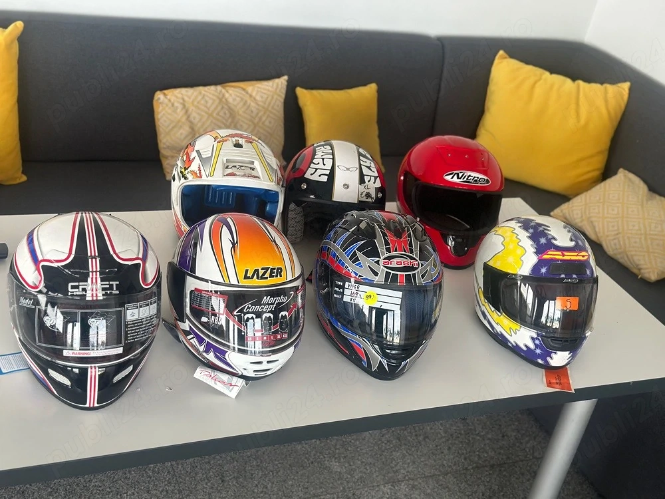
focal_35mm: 48
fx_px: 922
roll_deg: -11.4
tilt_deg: -29.9
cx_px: 332
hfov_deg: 39.7
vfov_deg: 30.3
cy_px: 250
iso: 125
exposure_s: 1/100
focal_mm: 6.86
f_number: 1.78
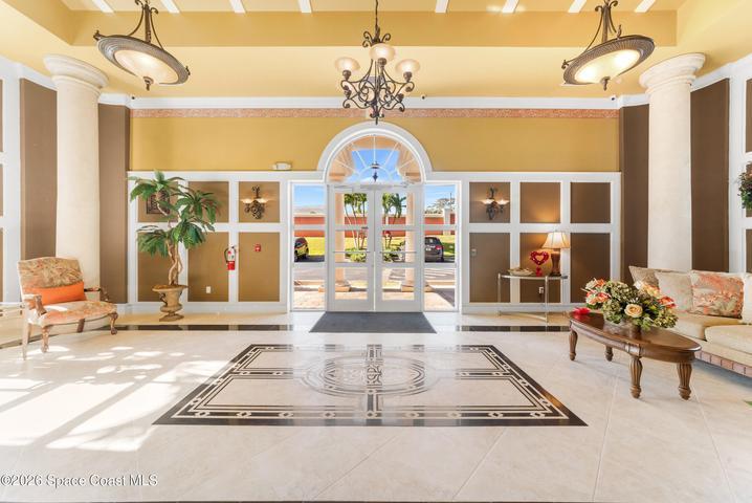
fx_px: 251
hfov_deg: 112.6
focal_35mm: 12
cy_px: 252
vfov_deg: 90.1
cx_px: 376
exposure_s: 1/3
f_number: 9
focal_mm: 12
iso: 320
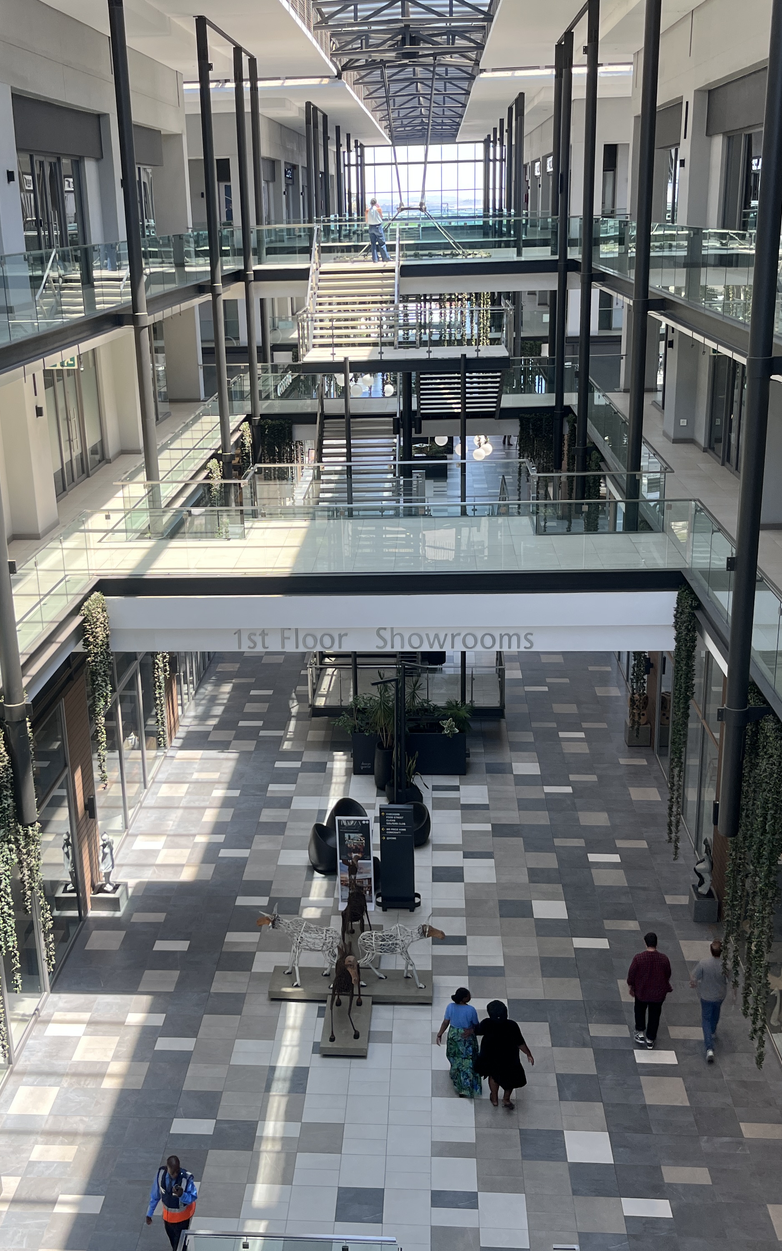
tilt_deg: -17.3
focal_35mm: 37
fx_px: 1262
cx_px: 334
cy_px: 627
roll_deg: +1.9
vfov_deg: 52.7
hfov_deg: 34.4
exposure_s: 1/280
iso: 50
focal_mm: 5.1
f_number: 1.6
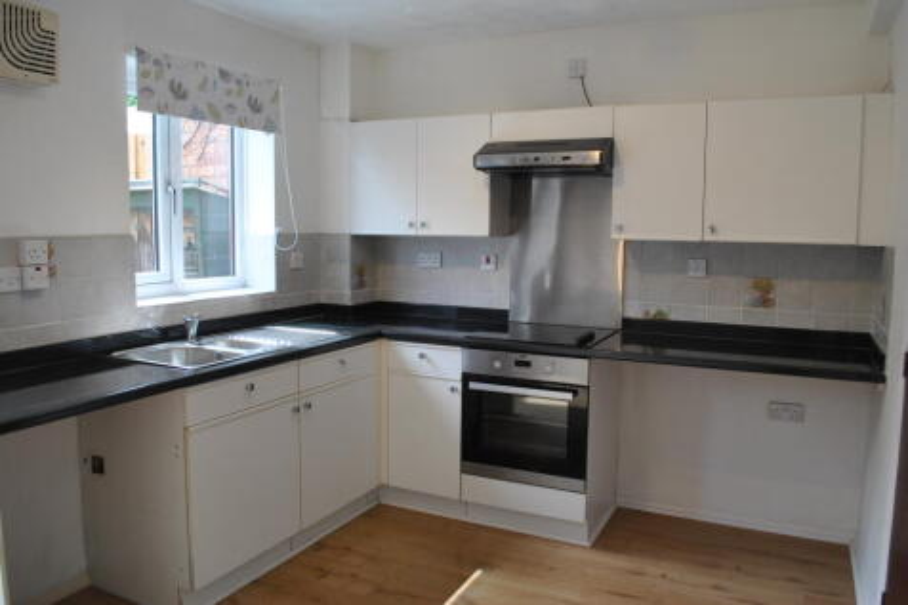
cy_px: 302
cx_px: 454
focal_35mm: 27
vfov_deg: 47.9
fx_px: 681
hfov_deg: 67.4
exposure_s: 1/100
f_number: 5
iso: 200
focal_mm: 18
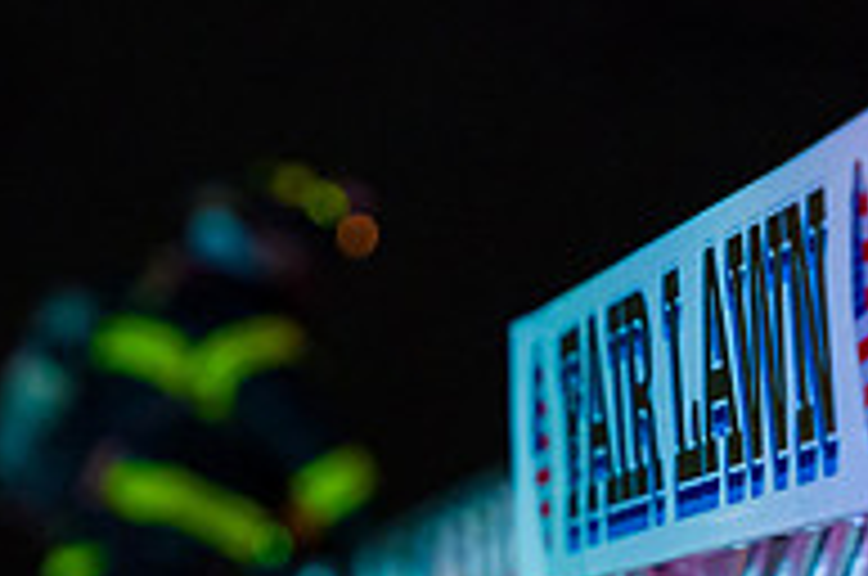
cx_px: 396
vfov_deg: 2.9
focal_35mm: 467
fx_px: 11241
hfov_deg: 4.4
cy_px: 423
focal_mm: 155
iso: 3200
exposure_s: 1/125
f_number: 3.2
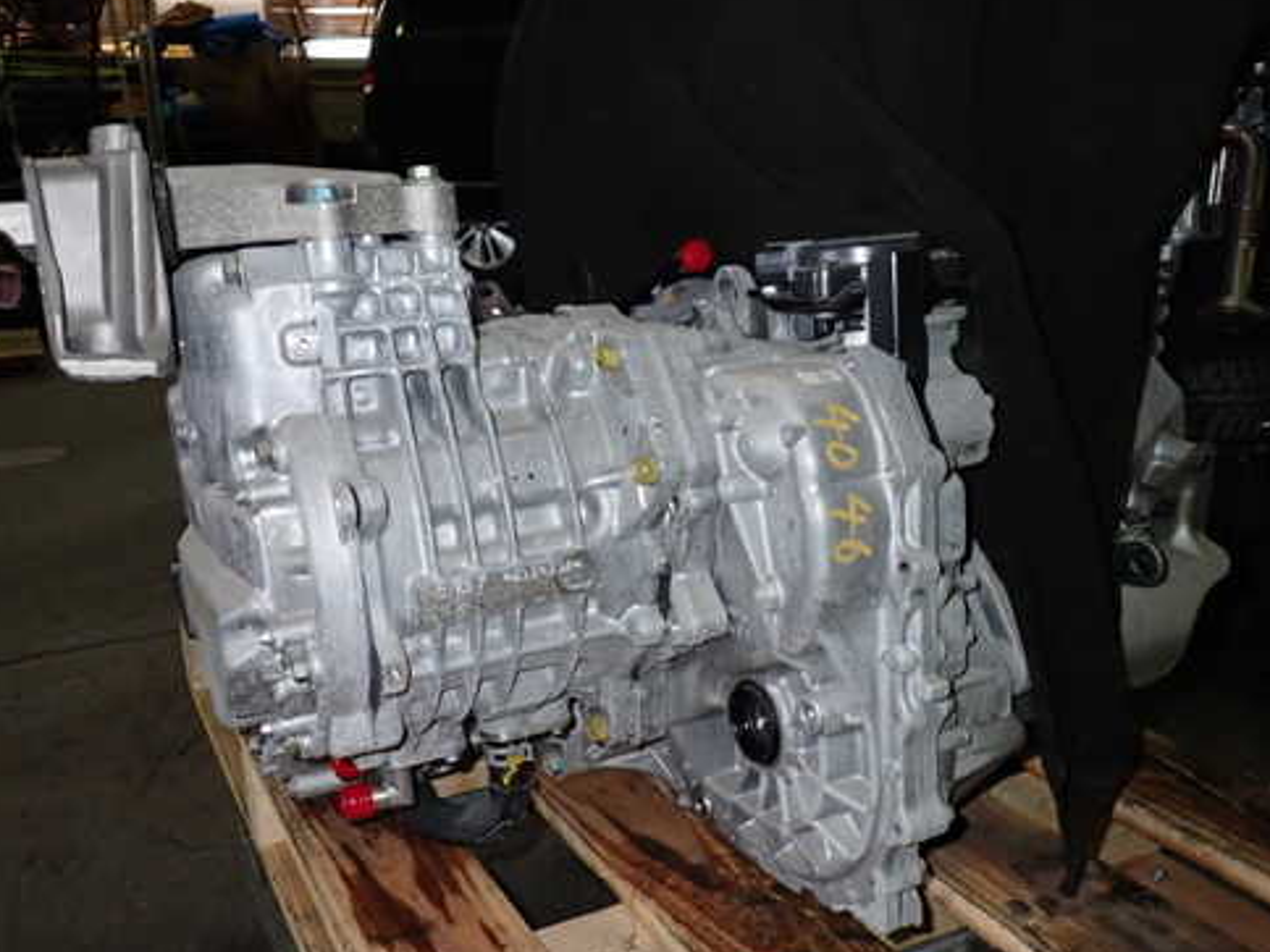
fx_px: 1137
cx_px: 556
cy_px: 506
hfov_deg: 58.2
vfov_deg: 45.4
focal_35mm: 31
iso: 250
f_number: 5.6
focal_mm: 4.5
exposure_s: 1/30
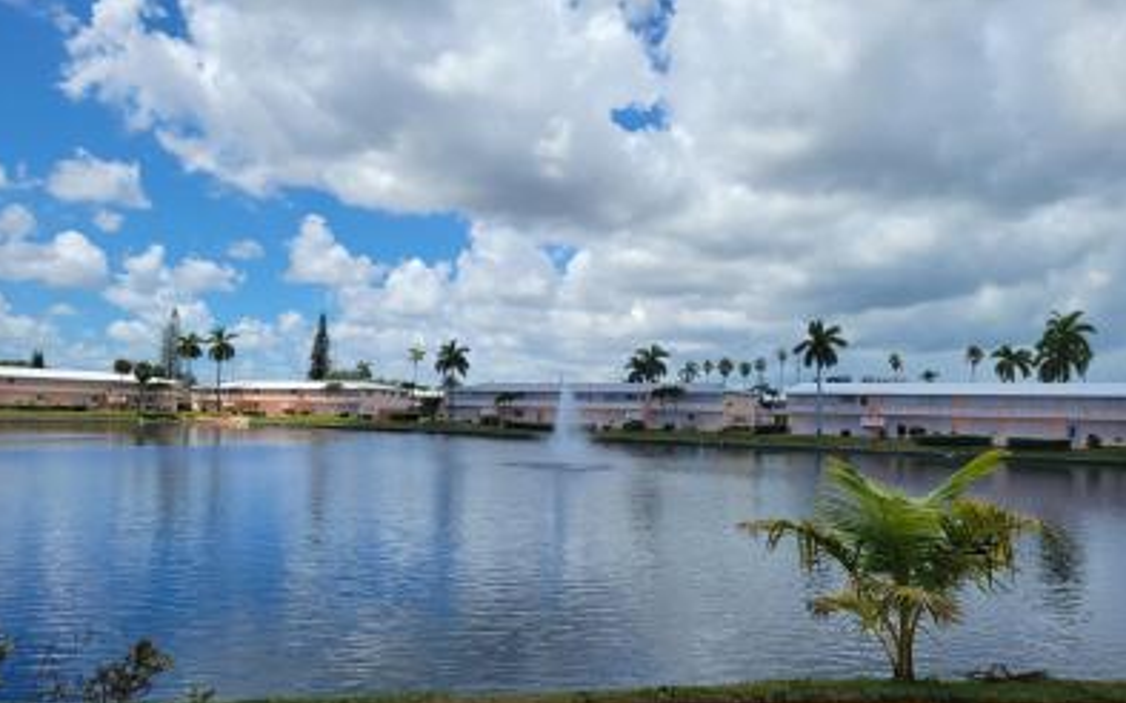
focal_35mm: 28
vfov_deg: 44.3
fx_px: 859
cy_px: 423
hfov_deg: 66.5
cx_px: 563
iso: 40
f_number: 1.8
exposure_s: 1/4043
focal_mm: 5.4
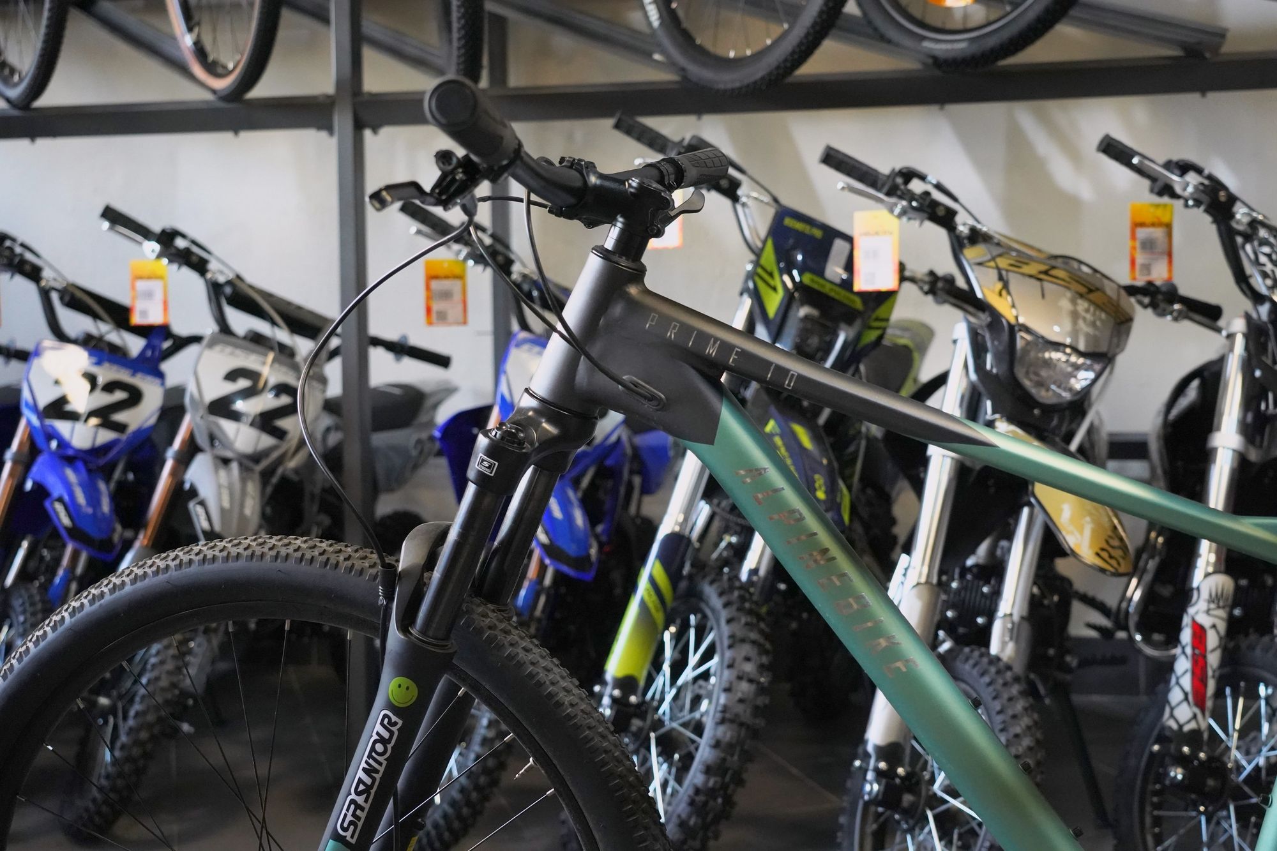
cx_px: 638
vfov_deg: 29.9
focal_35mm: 45
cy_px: 426
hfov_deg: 43.6
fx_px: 1596
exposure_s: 1/200
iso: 6400
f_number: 5
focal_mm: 45
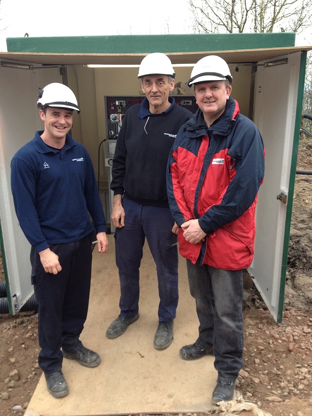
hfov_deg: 40.7
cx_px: 156
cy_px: 208
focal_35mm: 35
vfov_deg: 52.6
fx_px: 421
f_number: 2.4
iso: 50
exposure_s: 1/202
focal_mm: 4.28
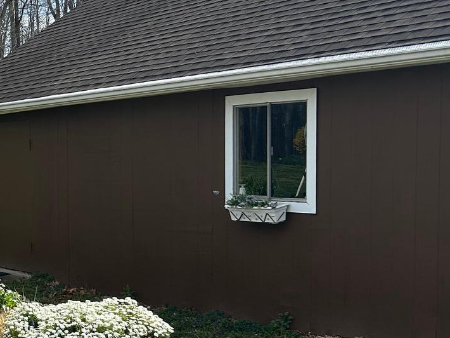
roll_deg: +1.9
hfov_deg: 23.8
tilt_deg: -3.2
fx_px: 975
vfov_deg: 19.6
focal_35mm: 75
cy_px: 217
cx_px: -83
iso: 50
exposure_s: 1/1751
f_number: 1.5
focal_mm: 5.7
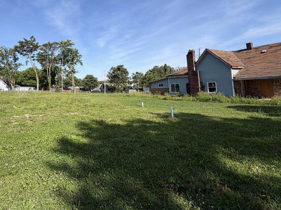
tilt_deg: +5.9
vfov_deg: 59.7
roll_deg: +0.8
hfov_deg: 73.6
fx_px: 179
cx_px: 89
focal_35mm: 22
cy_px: 71
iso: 25
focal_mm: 2.22
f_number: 2.2
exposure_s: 1/770
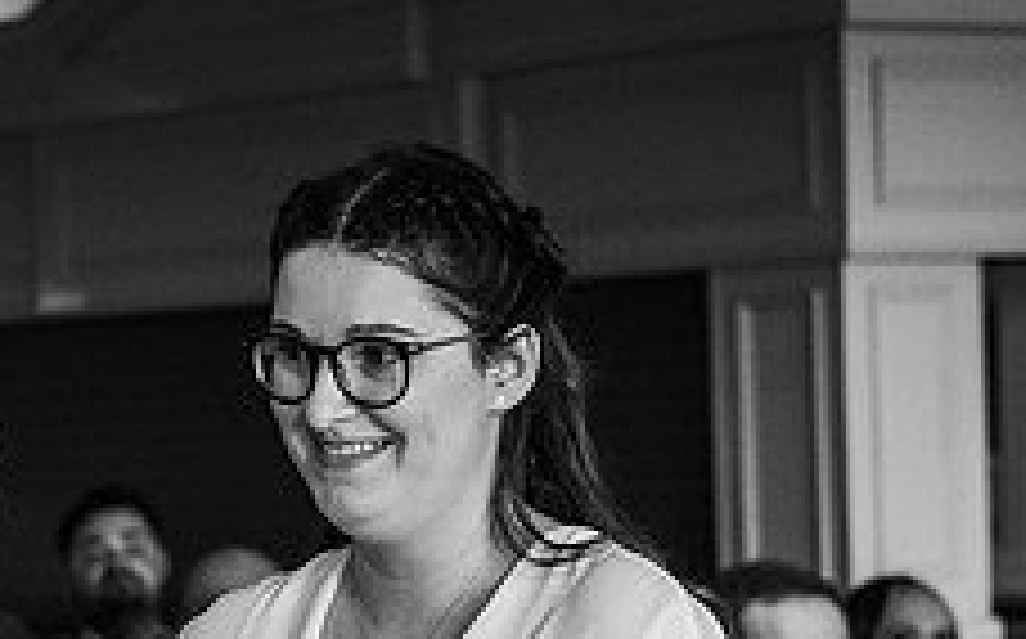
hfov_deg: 13.6
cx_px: 212
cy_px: 860
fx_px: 4274
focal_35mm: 153
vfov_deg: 8.4
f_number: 4.5
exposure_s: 1/200
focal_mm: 59
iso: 3600
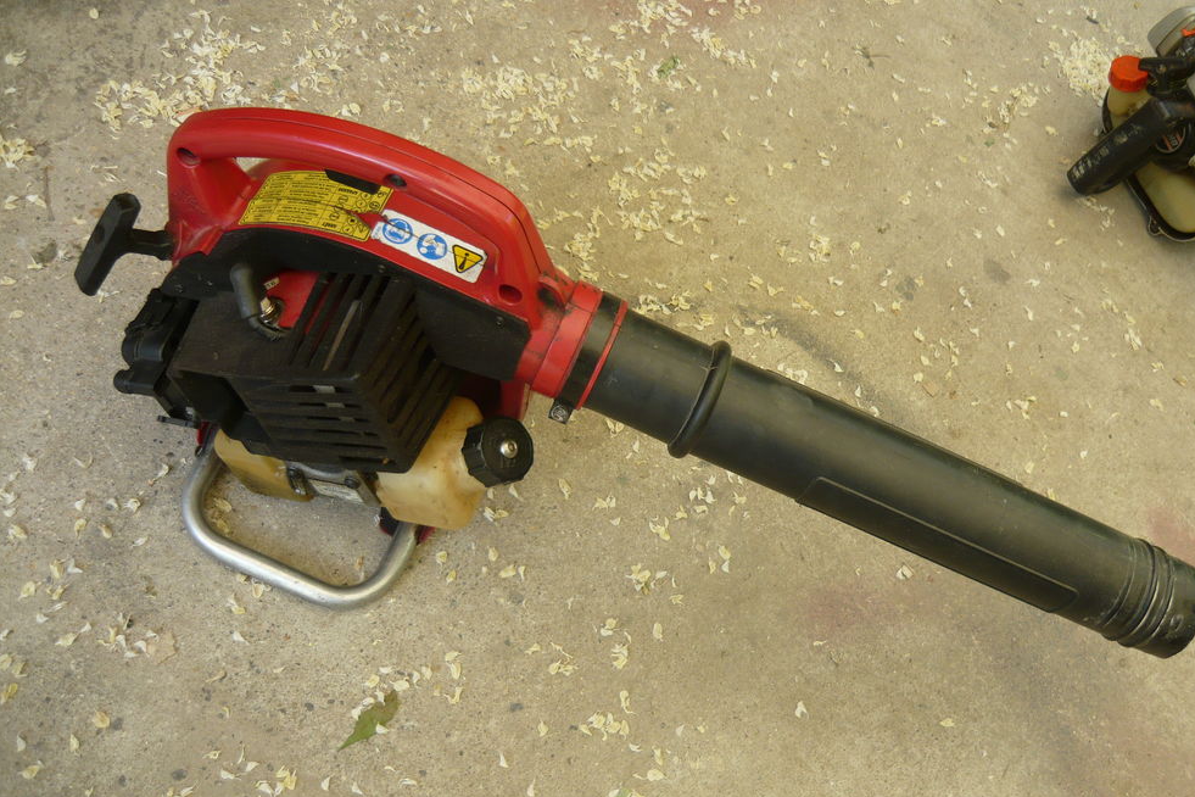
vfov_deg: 37.8
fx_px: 1162
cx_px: 607
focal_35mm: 35
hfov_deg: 54.4
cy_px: 360
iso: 100
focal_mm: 5.5
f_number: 2.8
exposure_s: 1/100
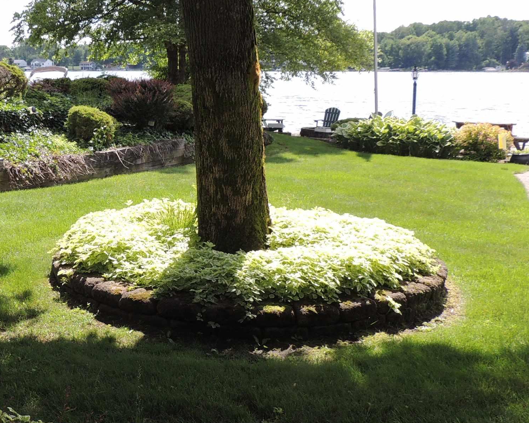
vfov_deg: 31.4
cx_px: 128
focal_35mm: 48
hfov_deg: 37.7
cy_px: 208
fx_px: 751
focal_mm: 4.3
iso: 100
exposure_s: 1/500
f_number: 3
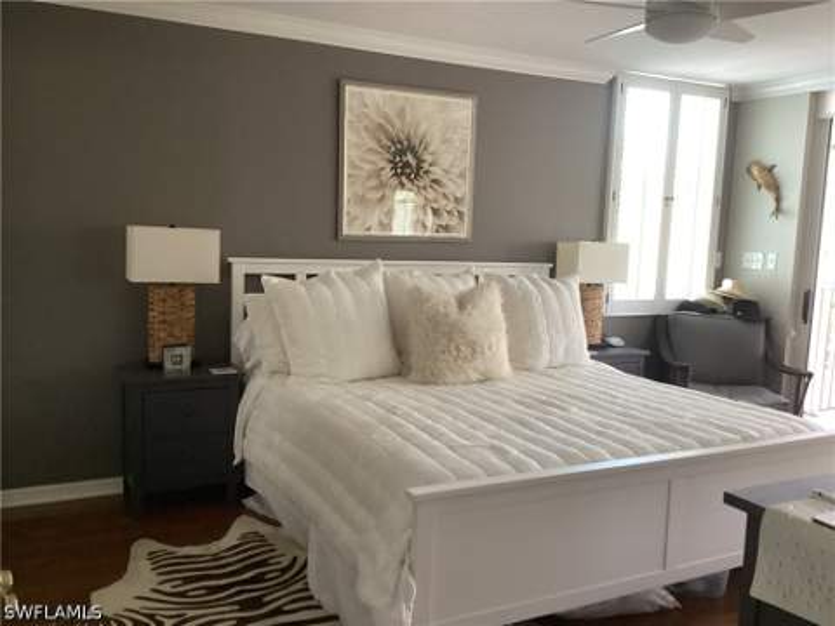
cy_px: 313
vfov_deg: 45.4
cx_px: 418
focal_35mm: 31
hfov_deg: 58.4
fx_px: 748
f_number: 2.4
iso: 320
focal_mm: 3.3
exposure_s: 1/60
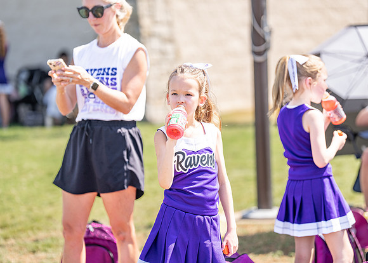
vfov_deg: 9.2
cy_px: 129
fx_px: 1628
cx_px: 187
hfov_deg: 12.9
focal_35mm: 156
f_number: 2.8
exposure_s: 1/1600
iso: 160
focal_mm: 144
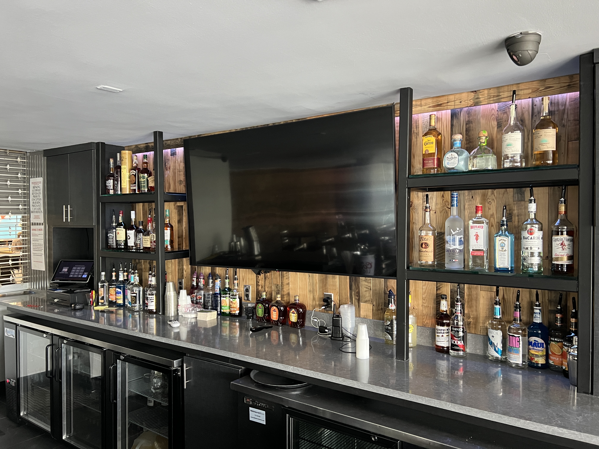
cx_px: 300
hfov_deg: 67.3
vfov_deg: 53.1
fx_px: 450
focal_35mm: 26
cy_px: 224
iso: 500
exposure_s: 1/60
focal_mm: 5.7
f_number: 1.5
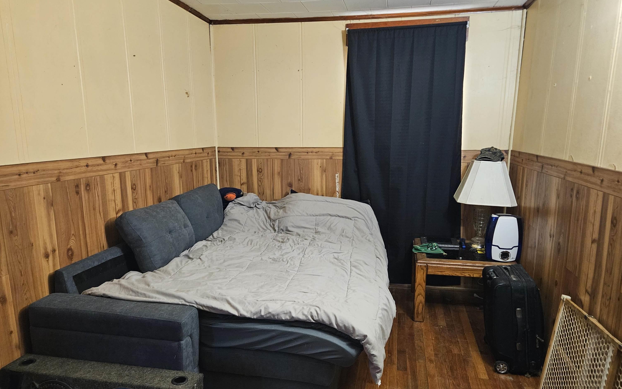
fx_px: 424
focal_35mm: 25
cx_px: 318
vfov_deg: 49.2
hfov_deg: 72.5
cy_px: 213
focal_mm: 5.4
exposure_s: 1/24
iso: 500
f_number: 1.8
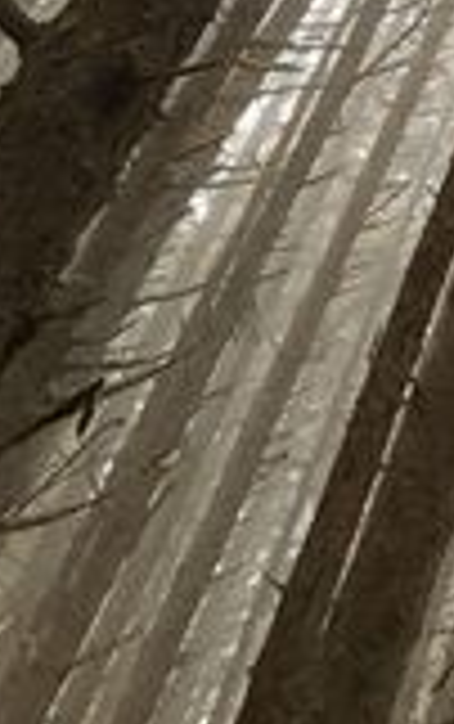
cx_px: 863
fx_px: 1165
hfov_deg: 17.2
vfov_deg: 22.8
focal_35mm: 59
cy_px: -522
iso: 64
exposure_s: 1/121
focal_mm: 2.22
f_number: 2.2
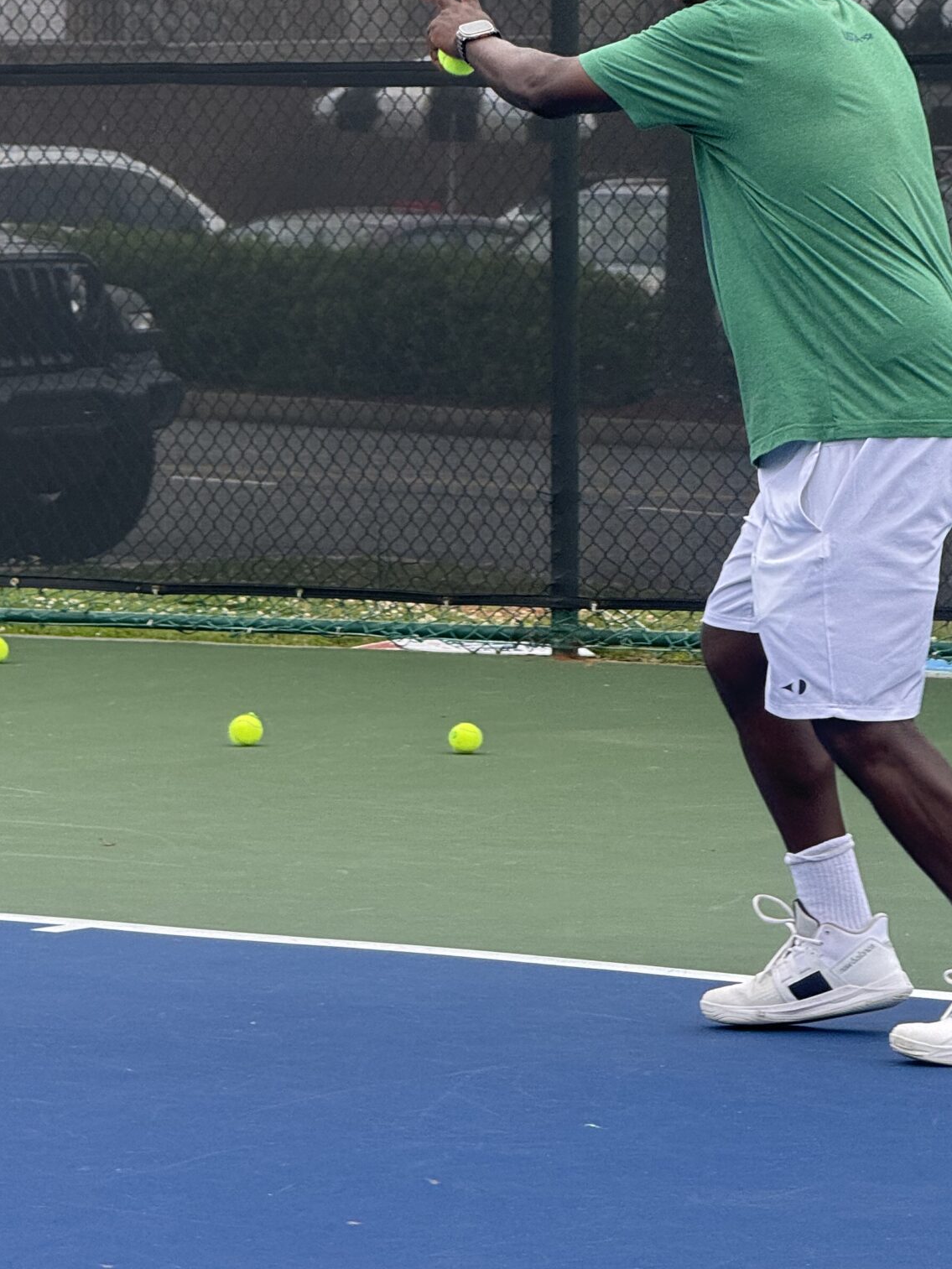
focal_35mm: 203
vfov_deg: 9.7
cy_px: 719
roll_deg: +0.0
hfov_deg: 7.3
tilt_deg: -3.4
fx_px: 7443
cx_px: 388
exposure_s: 1/182
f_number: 2.8
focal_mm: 15.66
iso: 50
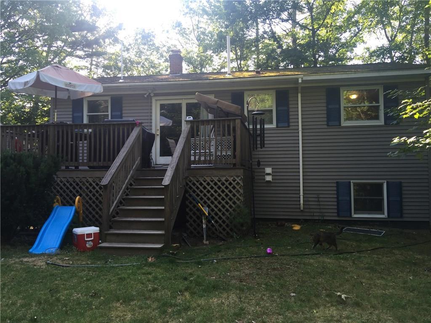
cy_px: 162
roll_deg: -1.8
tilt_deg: +3.1
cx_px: 216
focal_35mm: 29
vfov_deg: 48.2
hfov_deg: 61.7
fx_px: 361
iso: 32
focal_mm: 4.15
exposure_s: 1/120
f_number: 2.2
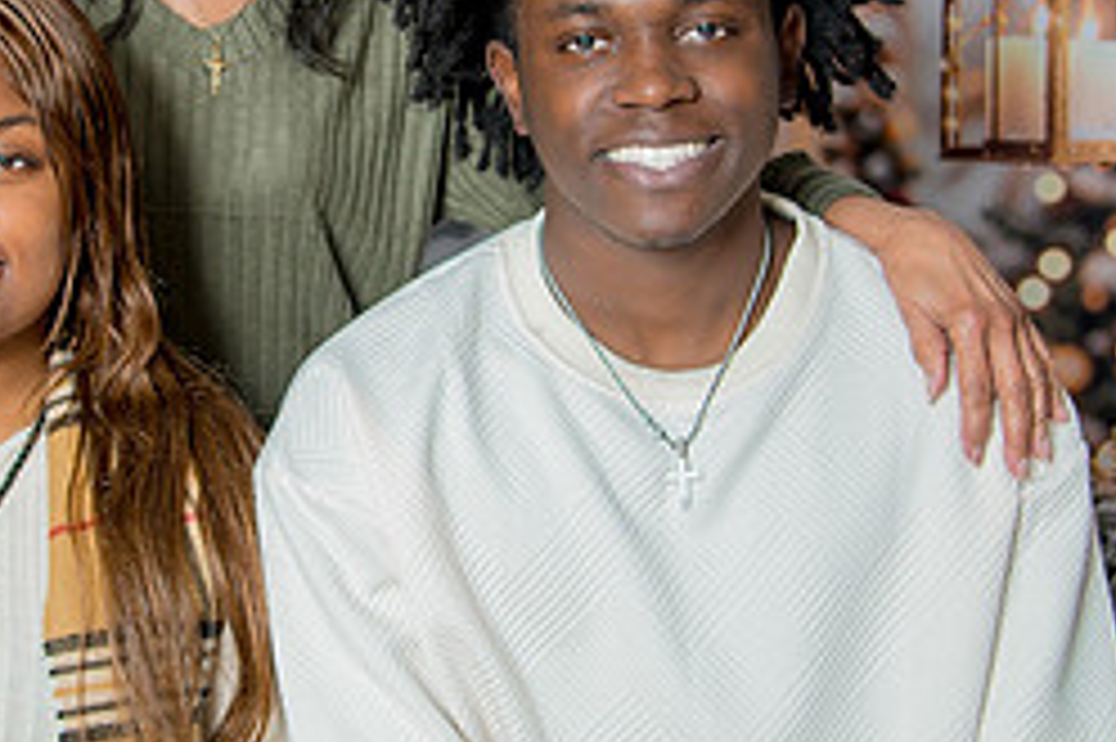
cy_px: 163
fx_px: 2664
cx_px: 305
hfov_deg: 23.5
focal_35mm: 86
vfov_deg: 15.8
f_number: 4
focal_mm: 34
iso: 100
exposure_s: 1/200
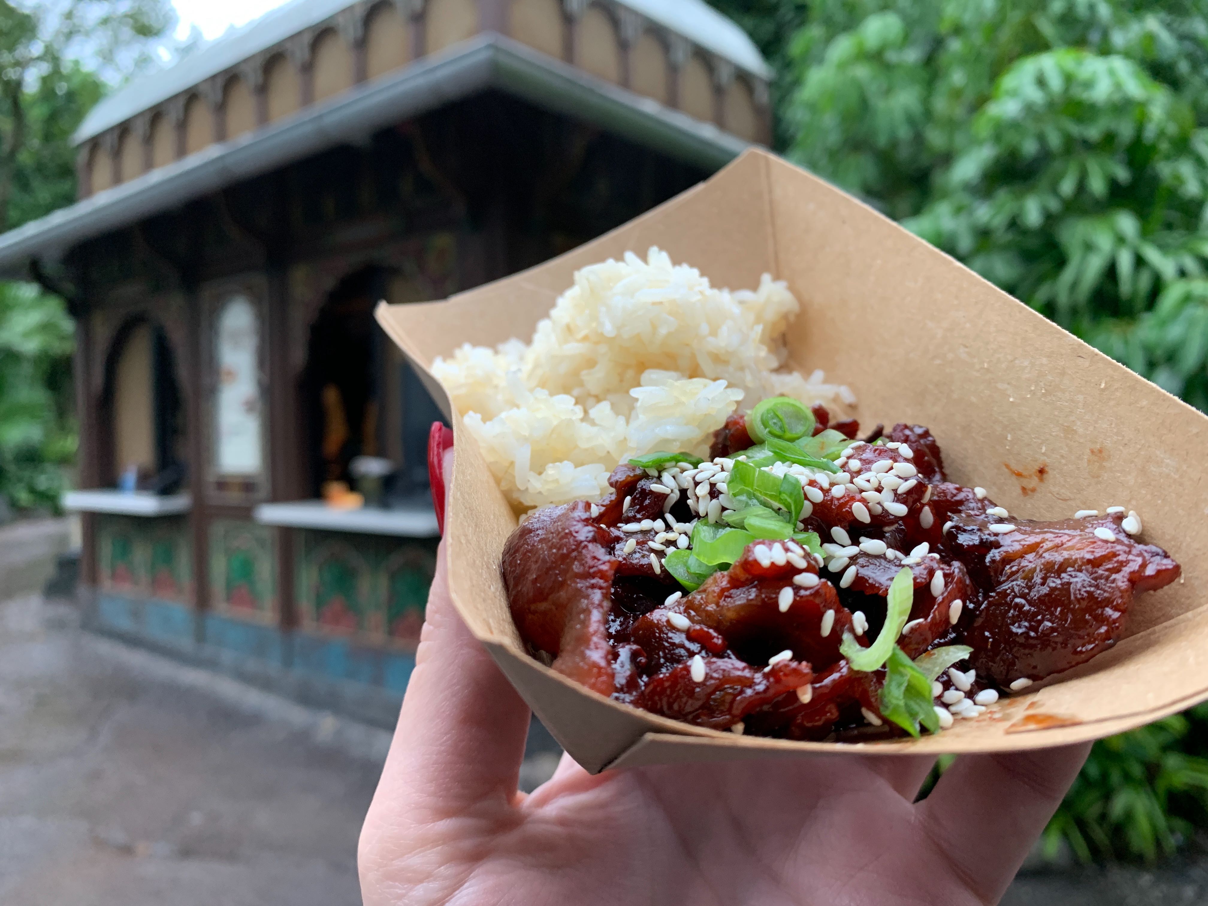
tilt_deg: -0.5
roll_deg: +1.2
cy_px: 453
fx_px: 907
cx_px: 604
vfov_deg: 53.1
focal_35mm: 26
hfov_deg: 67.3
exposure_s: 1/60
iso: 125
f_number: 1.8
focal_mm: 4.25
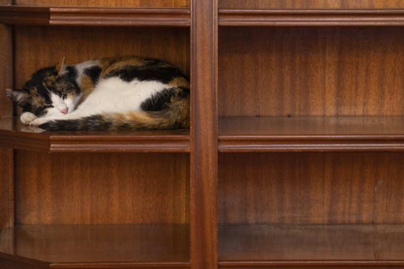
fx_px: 1178
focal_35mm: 105
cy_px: 134
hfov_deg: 19.5
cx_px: 202
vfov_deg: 13.0
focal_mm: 70
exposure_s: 1/50
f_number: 2.8
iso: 500
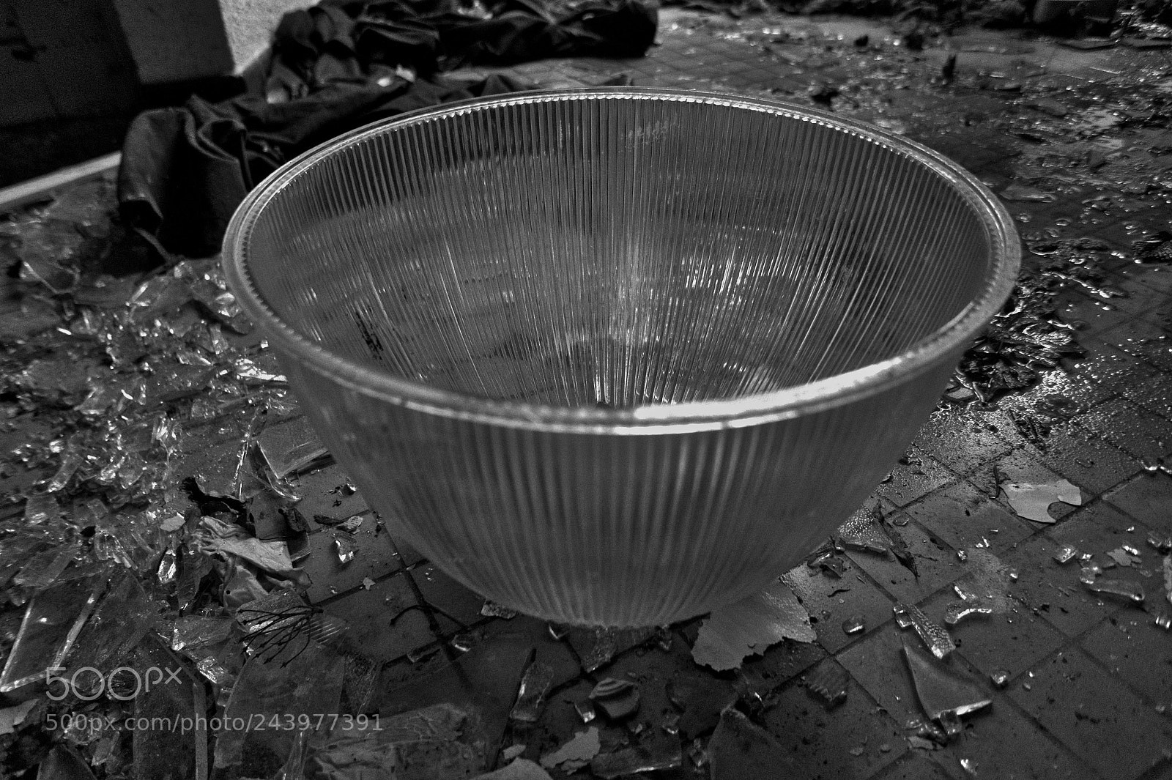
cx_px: 586
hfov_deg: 73.8
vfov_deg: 53.1
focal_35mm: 24
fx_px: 781
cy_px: 390
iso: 500
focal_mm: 16
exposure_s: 1/160
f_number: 4
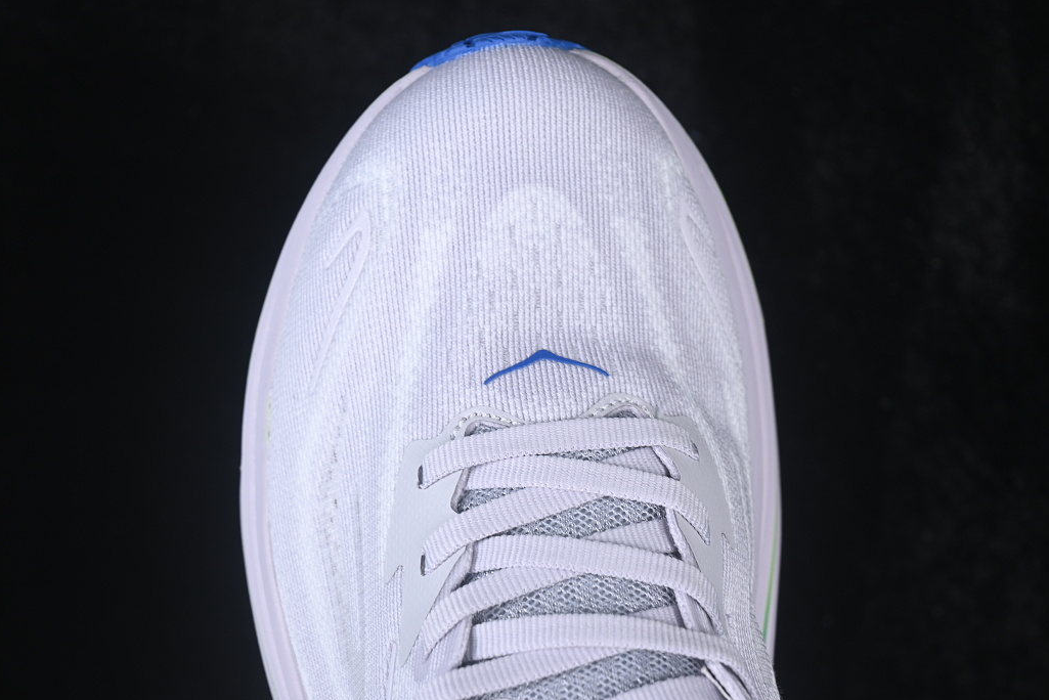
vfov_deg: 17.3
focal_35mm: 79
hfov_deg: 25.7
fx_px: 2302
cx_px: 515
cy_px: 343
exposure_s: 1/80
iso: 160
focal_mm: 50
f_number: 7.1
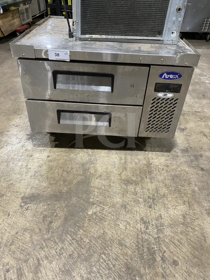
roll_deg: -2.3
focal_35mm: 26
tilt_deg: -37.2
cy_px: 140
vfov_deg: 67.3
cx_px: 105
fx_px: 210
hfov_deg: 53.1
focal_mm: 4.25
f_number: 1.8
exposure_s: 1/60
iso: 250
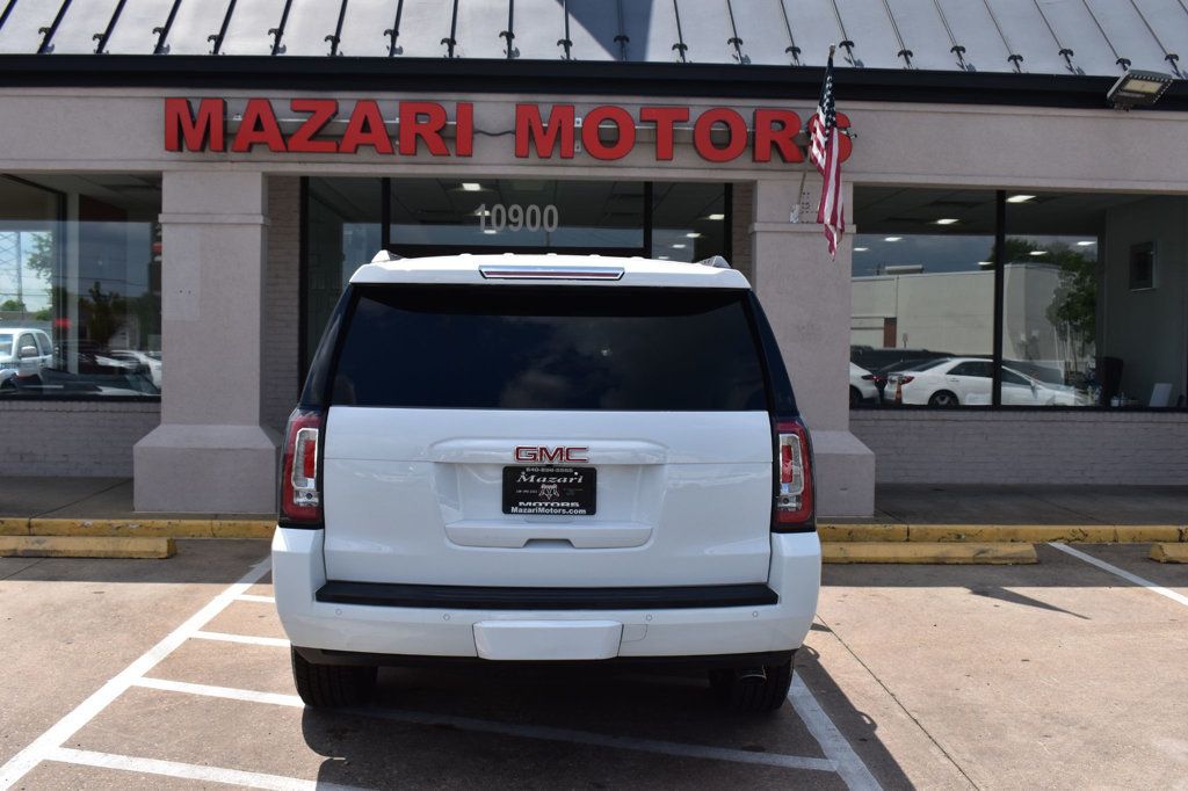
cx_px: 594
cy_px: 396
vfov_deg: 36.8
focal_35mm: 36
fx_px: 1188
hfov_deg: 53.1
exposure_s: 1/500
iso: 320
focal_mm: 24
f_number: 11
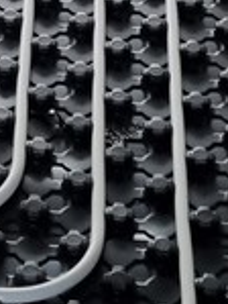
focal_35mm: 179
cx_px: -94
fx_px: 1570
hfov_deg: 8.2
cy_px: -312
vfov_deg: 10.2
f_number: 1.8
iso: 125
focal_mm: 5.4
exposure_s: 1/100
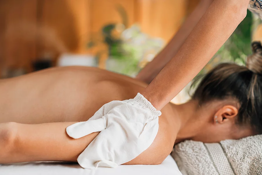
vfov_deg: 16.1
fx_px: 619
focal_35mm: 85
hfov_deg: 23.9
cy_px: 88
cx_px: 131
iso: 64
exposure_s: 1/160
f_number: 2.2
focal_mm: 85
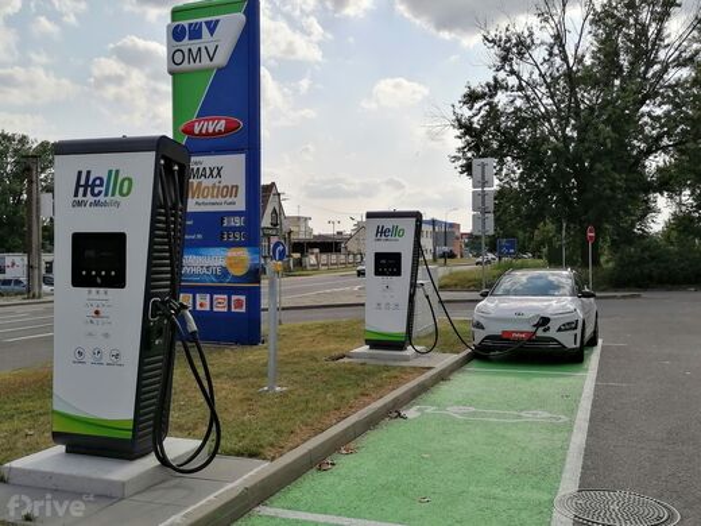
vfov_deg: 39.7
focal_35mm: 36
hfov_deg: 51.4
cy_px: 263
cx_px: 350
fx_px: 729
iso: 50
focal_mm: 5.3
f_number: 1.8
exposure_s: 1/3356
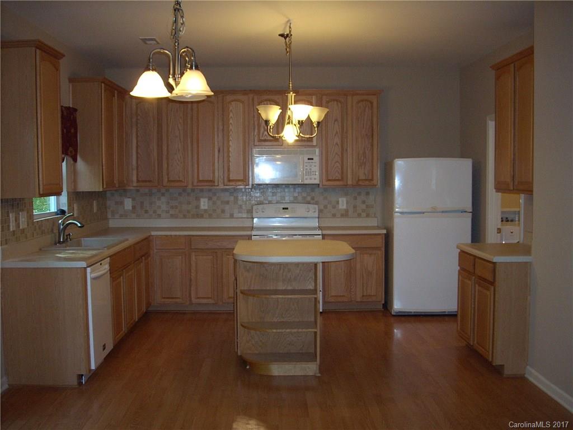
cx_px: 286
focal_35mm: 37
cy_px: 215
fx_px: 612
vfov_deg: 38.7
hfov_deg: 50.1
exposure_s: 1/60
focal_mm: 6.2
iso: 200
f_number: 2.8
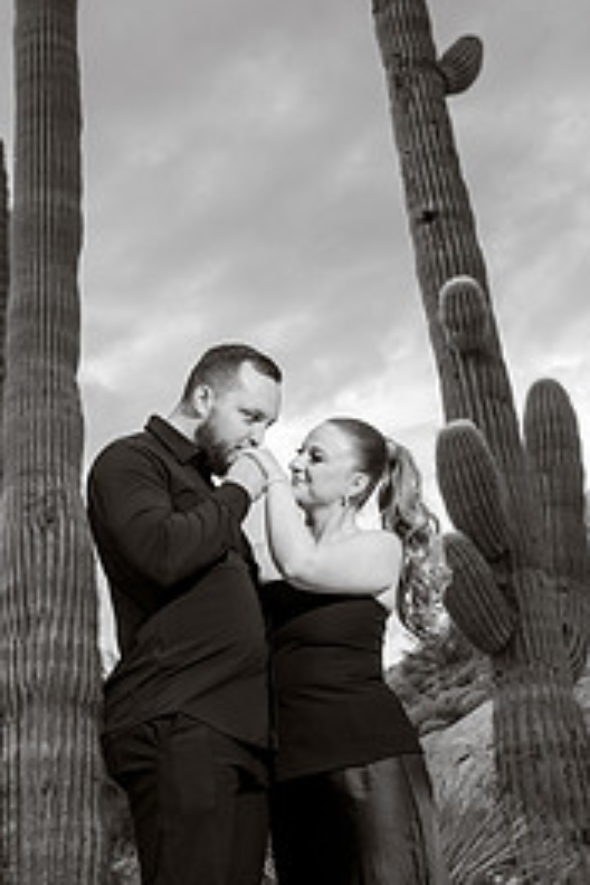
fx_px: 1549
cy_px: 523
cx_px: 258
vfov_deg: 31.8
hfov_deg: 21.6
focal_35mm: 63
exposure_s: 1/250
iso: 250
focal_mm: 37
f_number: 5.6
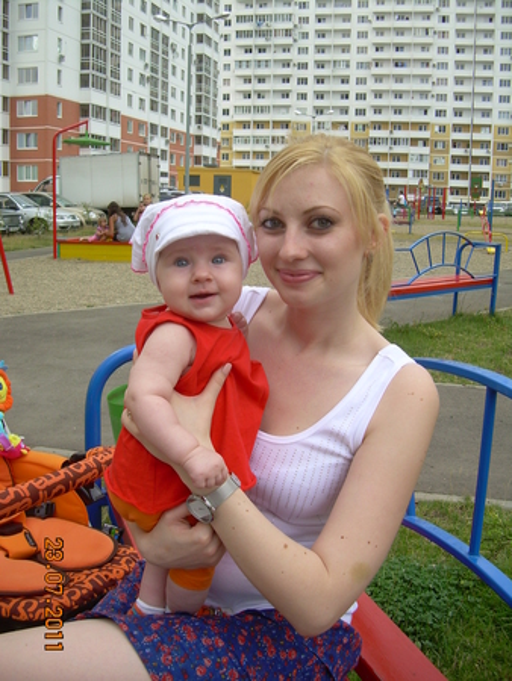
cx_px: 256
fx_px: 749
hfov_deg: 37.8
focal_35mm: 38
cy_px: 340
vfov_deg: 49.0
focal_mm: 6.3
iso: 50
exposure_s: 1/92.5
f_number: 2.8
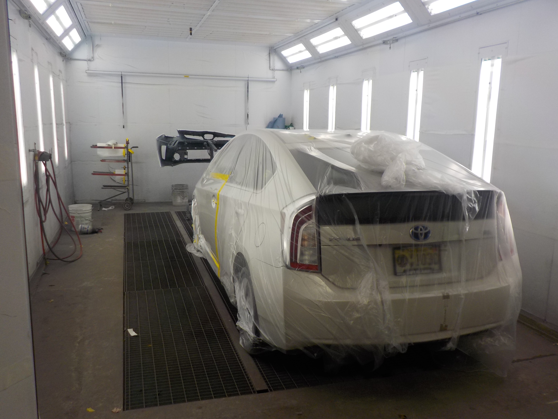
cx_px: 279
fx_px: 484
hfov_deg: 60.0
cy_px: 210
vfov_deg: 46.8
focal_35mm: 30
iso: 125
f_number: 3.3
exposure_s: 1/100
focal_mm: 4.1
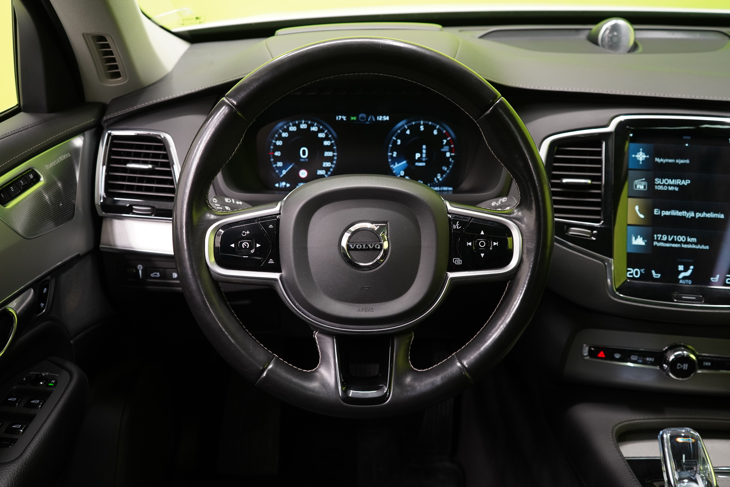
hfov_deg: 60.3
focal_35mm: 31
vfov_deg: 42.3
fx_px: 629
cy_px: 244
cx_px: 365
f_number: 5
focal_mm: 31
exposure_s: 1/25
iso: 1250
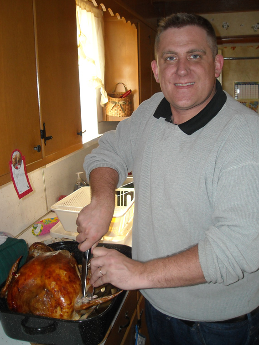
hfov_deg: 38.7
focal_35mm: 37
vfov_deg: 50.1
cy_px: 173
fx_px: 369
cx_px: 132
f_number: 2.8
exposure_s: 1/60
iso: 200
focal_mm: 5.7
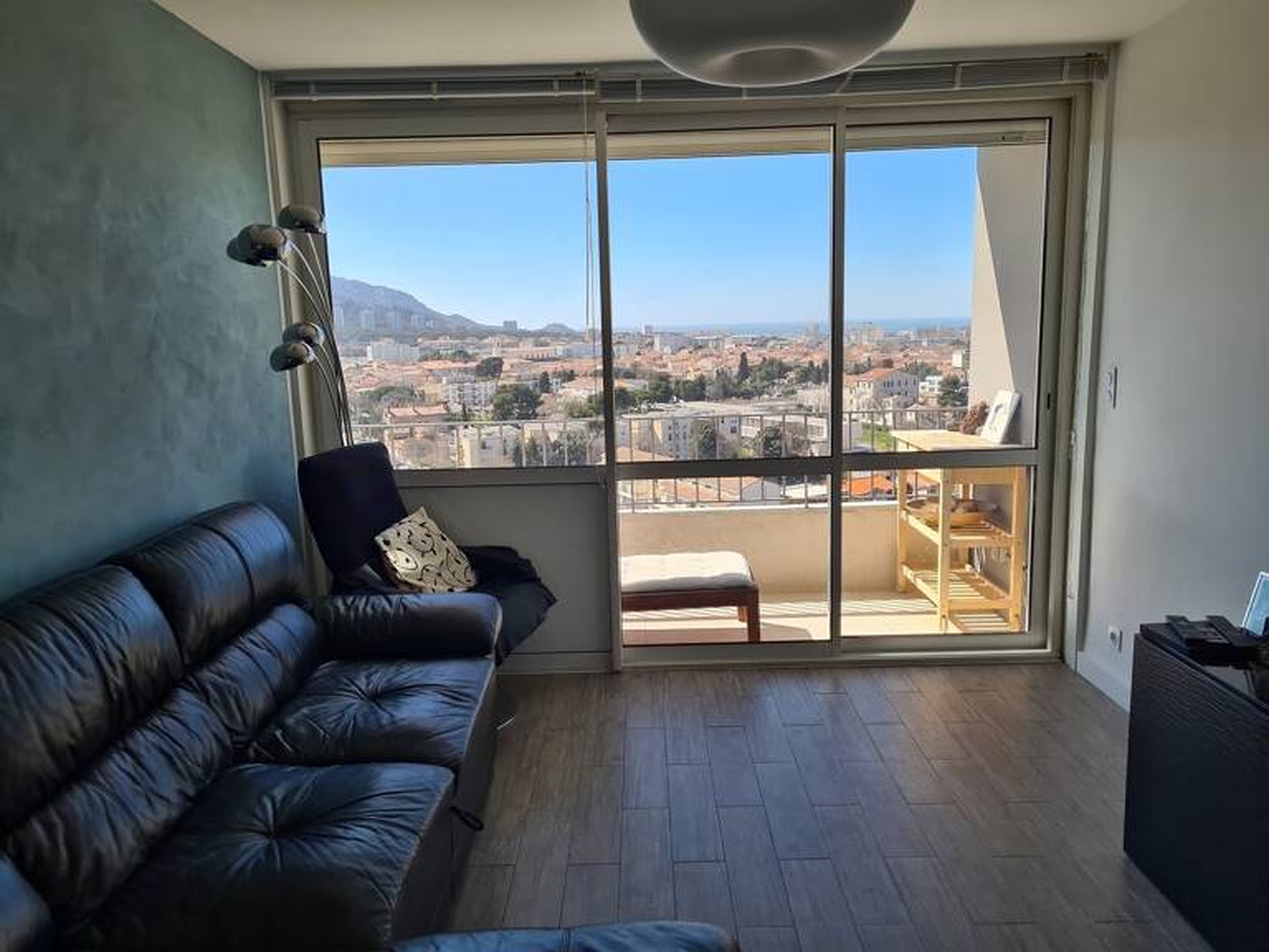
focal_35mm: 26
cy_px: 476
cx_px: 634
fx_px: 953
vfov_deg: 53.1
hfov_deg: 67.3
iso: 50
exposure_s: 1/1344
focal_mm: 5.4
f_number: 1.8
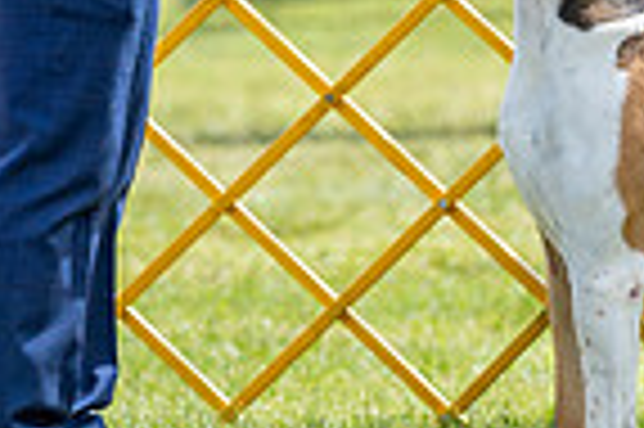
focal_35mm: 755
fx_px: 13491
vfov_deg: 1.8
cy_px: -178
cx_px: 576
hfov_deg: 2.7
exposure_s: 1/1000
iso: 125
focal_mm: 186
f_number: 3.5
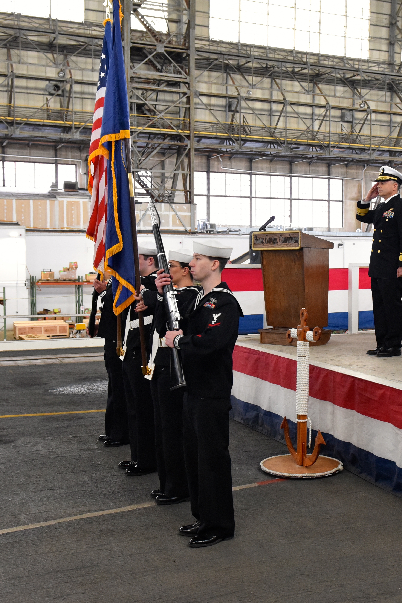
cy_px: 302
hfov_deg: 27.7
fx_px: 804
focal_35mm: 48
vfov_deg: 41.1
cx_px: 302
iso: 4000
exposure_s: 1/125
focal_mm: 32
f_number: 5.6
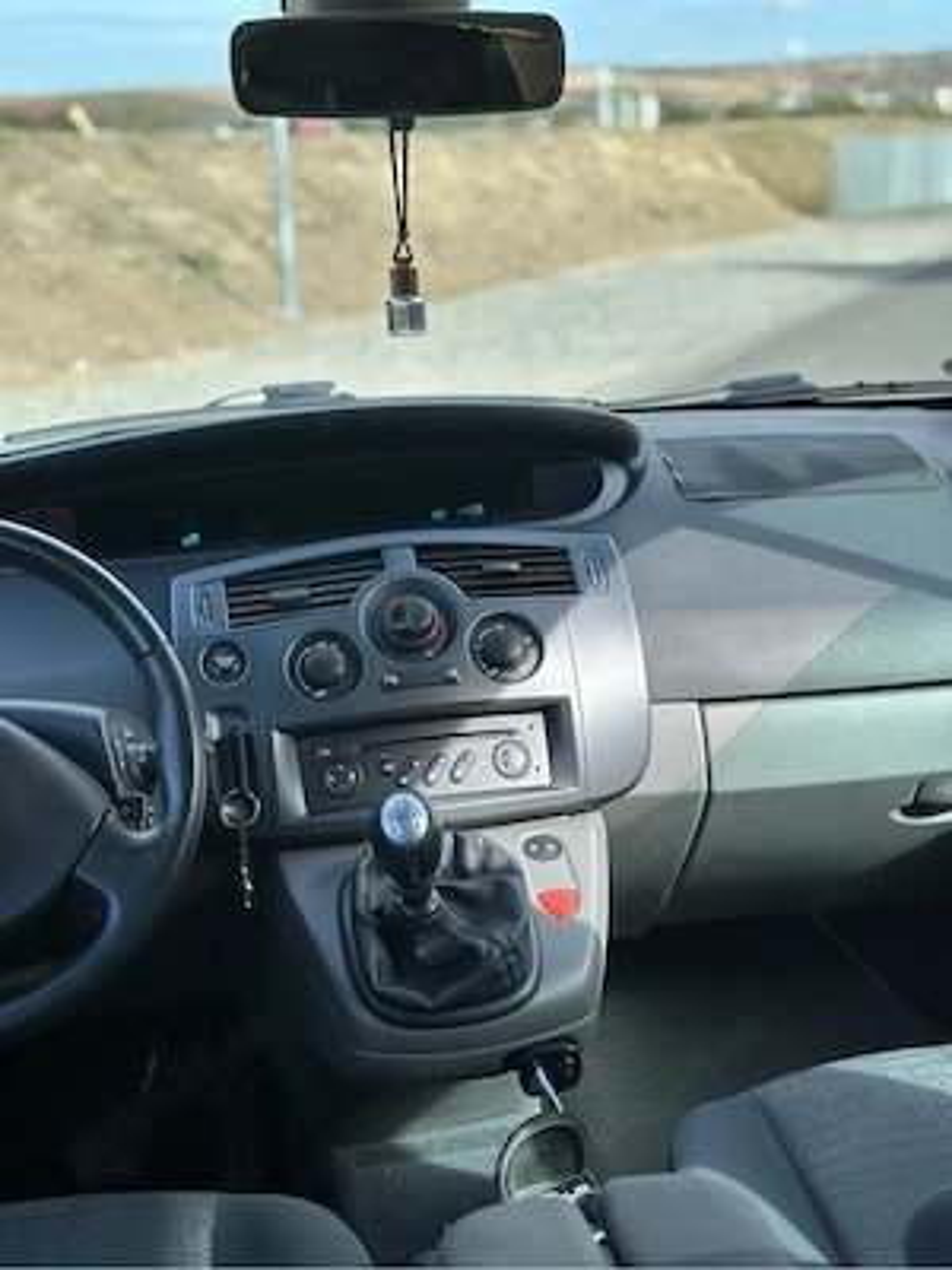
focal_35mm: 48
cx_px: 476
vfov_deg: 39.7
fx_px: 1760
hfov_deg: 30.3
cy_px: 635
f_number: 1.78
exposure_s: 1/1453
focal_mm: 6.86
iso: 80
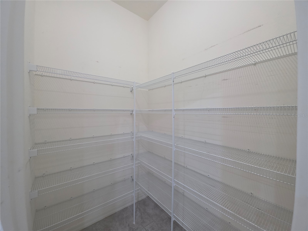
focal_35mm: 13
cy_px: 116
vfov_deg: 89.9
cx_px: 154
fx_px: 116
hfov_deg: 106.2
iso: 200
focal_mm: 2.2
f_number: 1.9
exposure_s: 1/60
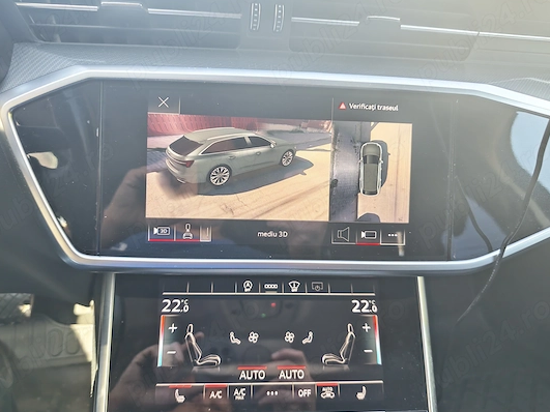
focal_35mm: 26
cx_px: 265
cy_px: 203
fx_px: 413
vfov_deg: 53.0
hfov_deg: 67.3
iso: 100
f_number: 1.6
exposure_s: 1/50
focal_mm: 6.55
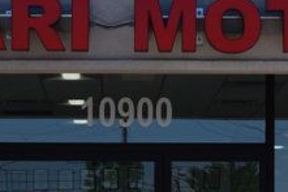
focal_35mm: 187
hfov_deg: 11.0
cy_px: 328
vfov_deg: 7.2
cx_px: 160
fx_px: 1497
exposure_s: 1/500
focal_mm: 27
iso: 320
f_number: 11
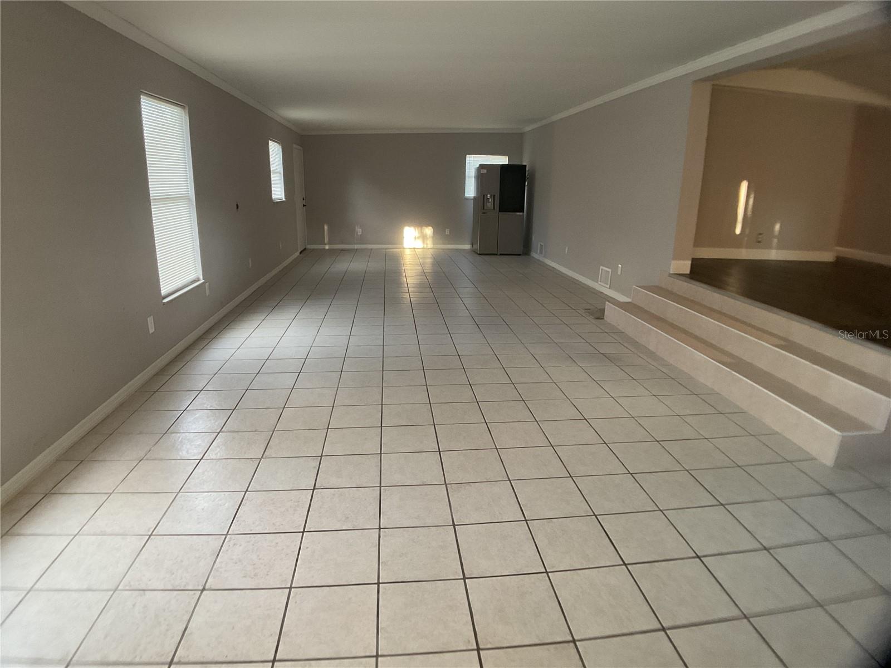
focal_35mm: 29
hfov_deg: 61.7
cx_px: 446
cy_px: 334
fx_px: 746
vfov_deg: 48.2
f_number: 1.8
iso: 160
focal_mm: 3
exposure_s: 1/60
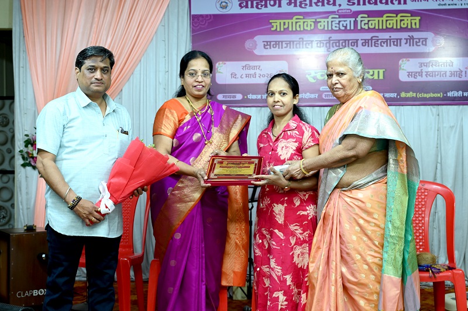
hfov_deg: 41.1
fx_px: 623
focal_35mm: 48
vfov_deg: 28.0
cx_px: 234
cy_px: 156
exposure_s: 1/160
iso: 1600
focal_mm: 48
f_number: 5
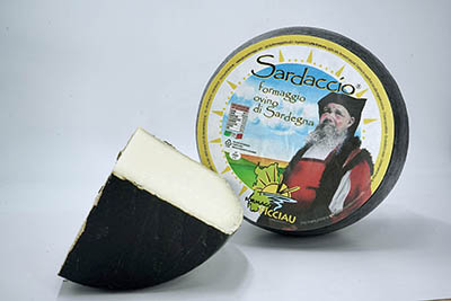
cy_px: 150
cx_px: 226
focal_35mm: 37
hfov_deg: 51.9
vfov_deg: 36.0
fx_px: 464
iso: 320
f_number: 16
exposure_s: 1/40
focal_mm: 37
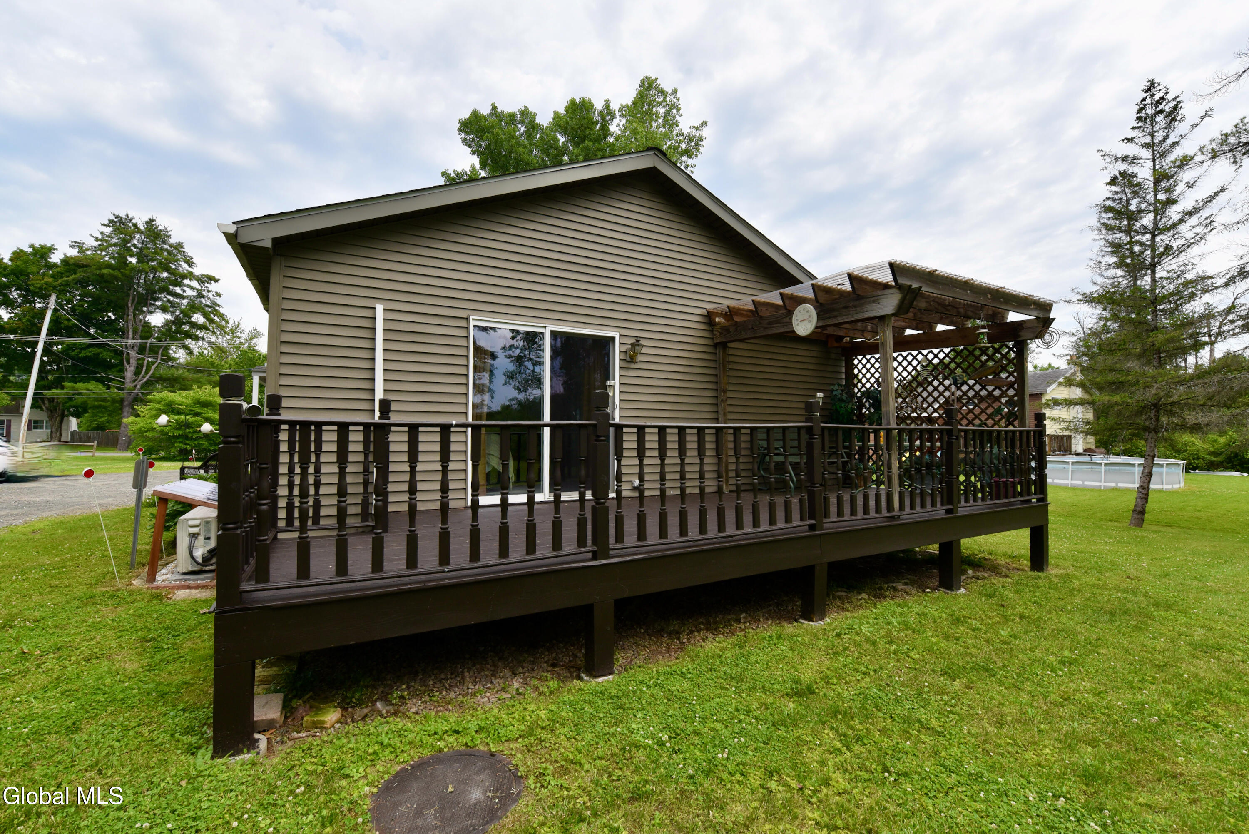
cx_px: 624
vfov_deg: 81.3
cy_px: 417
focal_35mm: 14
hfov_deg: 104.2
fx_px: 486
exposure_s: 1/500
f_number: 11
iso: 800
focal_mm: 14
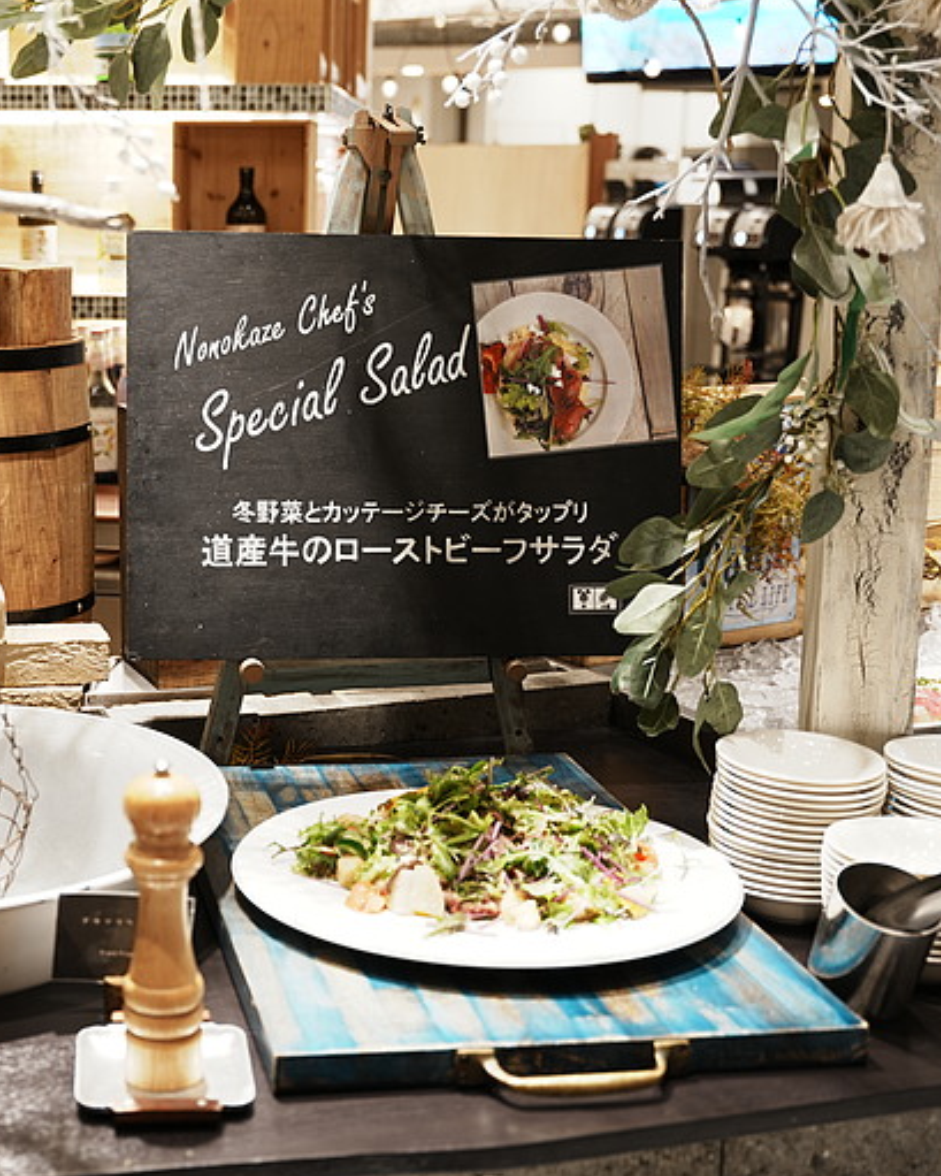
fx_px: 1884
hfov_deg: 27.5
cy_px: 589
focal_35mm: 54
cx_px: 202
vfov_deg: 34.7
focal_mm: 37.8
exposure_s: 1/15
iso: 250
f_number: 2.8
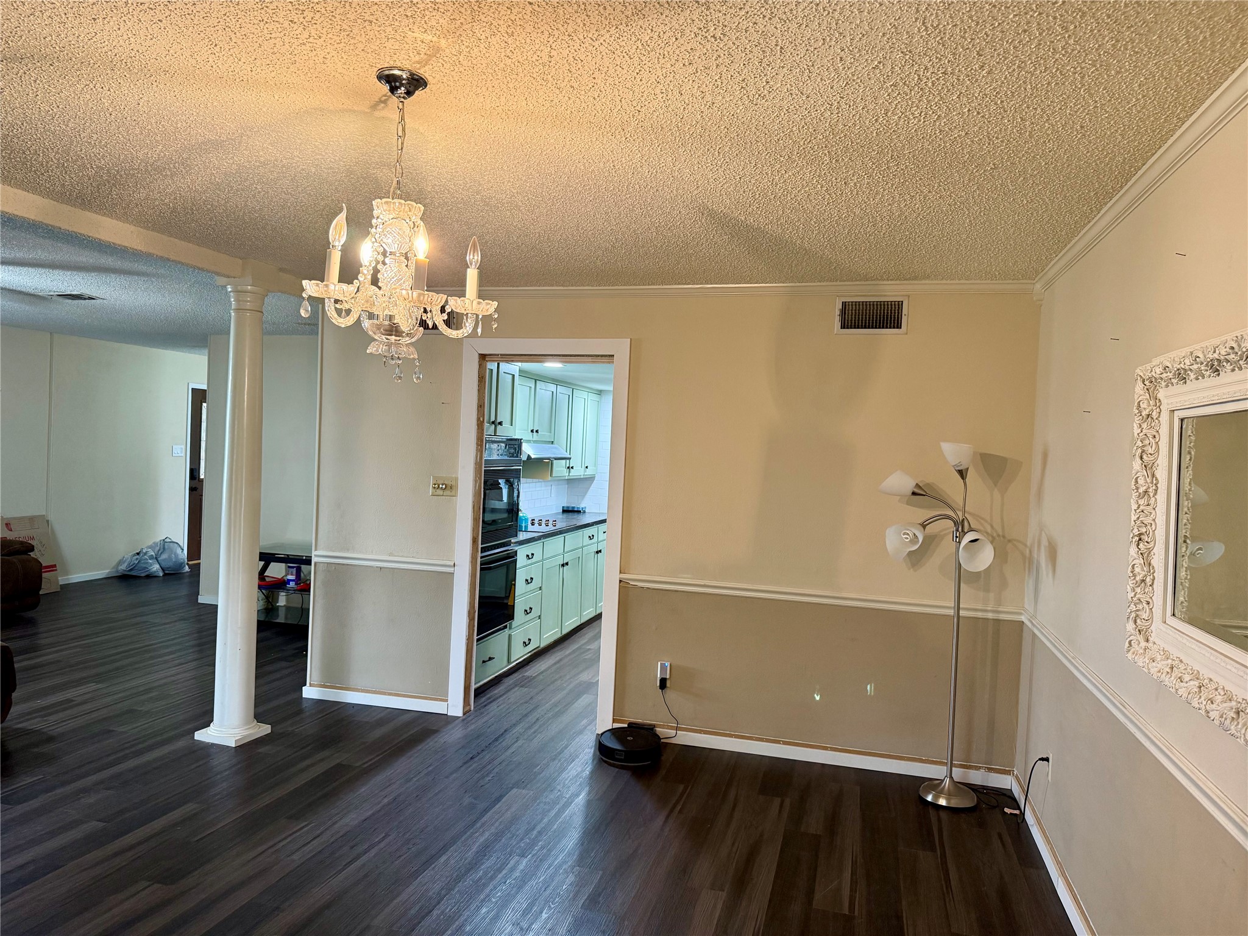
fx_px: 865
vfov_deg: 56.8
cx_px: 624
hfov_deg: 71.6
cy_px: 468
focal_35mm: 24
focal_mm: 6.76
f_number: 1.78
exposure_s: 1/60
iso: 250
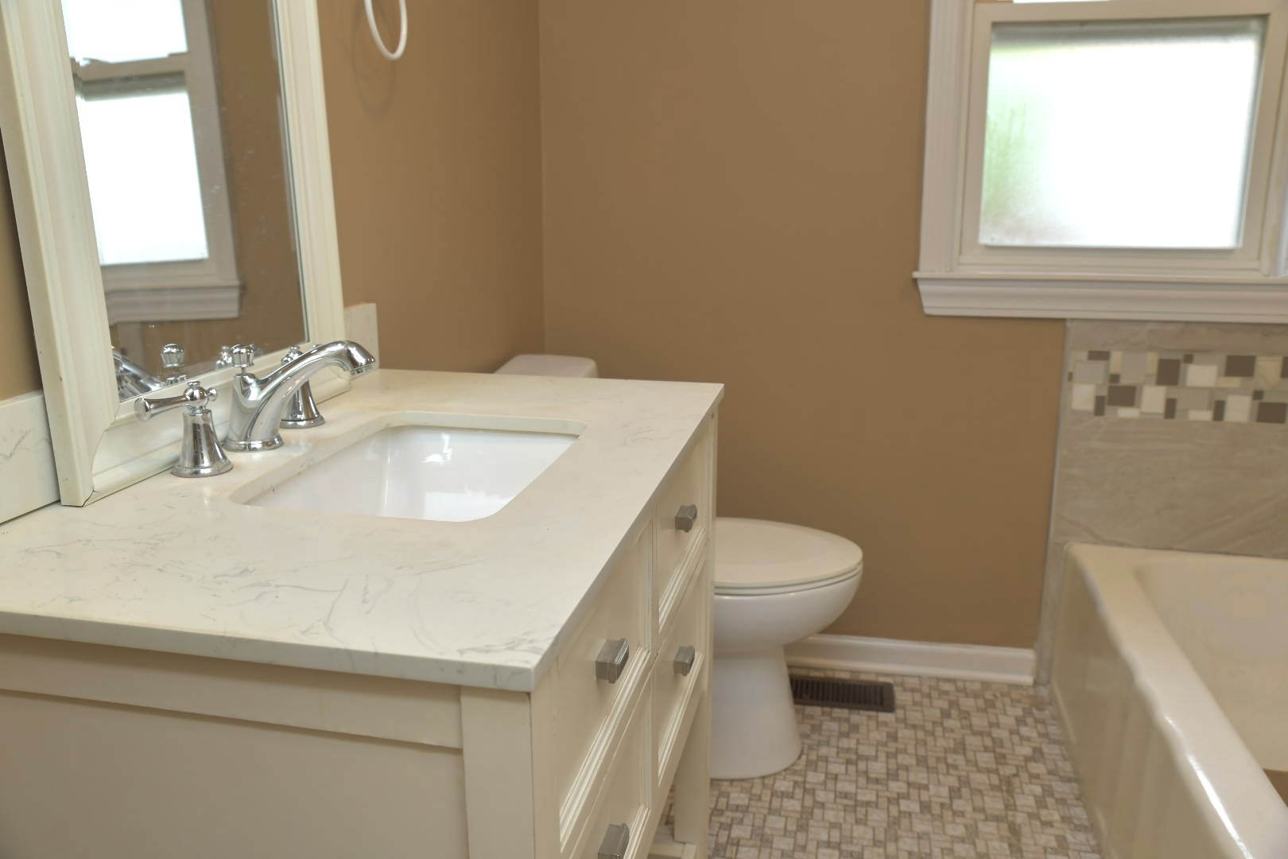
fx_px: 1145
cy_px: 430
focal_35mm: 32
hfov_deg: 58.7
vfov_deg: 41.1
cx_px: 644
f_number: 6.3
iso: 800
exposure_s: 1/200
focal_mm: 32
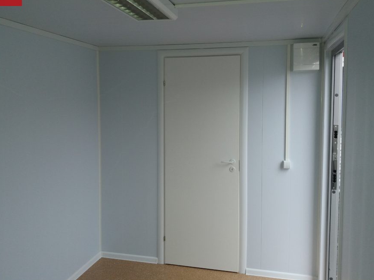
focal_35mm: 33
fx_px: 357
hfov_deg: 55.3
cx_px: 184
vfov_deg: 42.9
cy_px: 121
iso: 64
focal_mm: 3.7
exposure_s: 1/30
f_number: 1.9
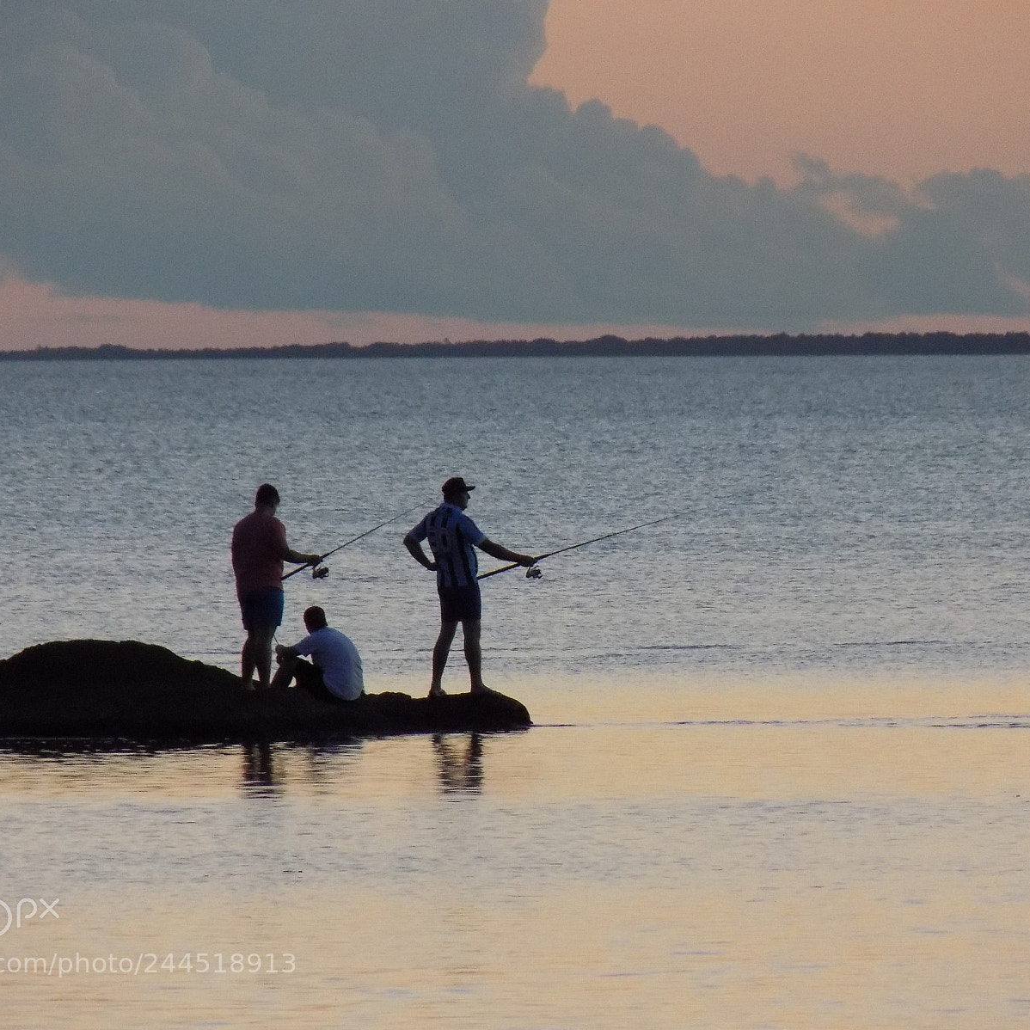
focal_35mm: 744
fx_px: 25046
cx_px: 534
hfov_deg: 2.4
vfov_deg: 2.4
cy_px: 515
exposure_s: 1/20
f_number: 5.9
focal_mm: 112
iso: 400
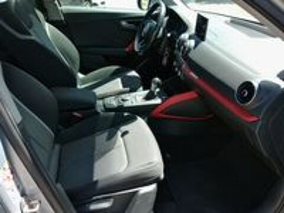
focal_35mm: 26
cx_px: 142
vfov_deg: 53.1
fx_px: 213
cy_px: 106
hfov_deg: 67.3
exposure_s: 1/156
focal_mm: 3
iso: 100
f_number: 2
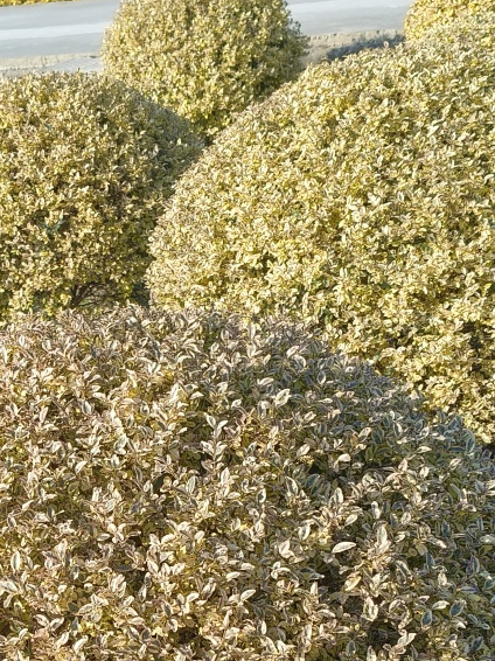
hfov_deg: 21.9
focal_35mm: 66
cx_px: 85
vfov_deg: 28.4
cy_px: 579
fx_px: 1259
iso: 80
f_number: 1.8
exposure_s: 1/1356
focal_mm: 4.84
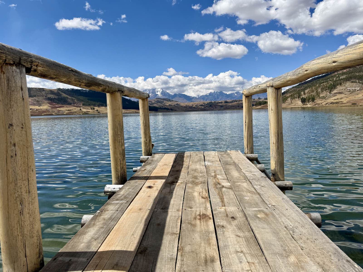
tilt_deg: -6.0
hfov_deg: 71.6
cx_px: 182
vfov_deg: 56.8
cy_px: 136
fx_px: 252
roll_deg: +1.6
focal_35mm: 24
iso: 80
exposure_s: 1/7353
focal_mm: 6.76
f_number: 1.78
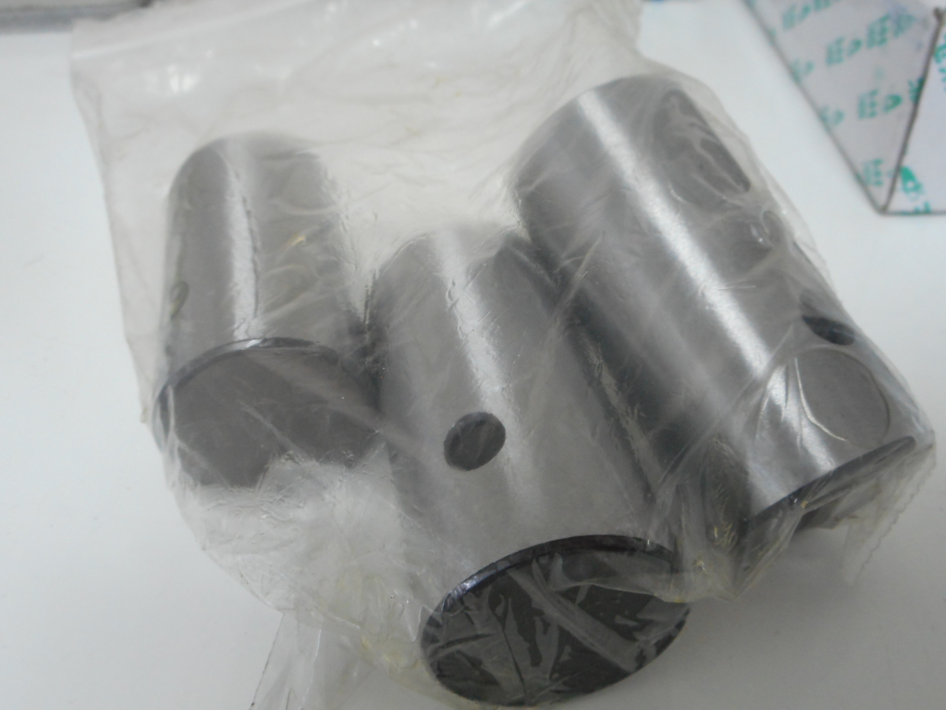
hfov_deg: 54.0
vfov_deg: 41.8
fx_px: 929
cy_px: 355
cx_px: 473
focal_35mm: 34
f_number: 4.2
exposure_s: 1/30
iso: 320
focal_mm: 6
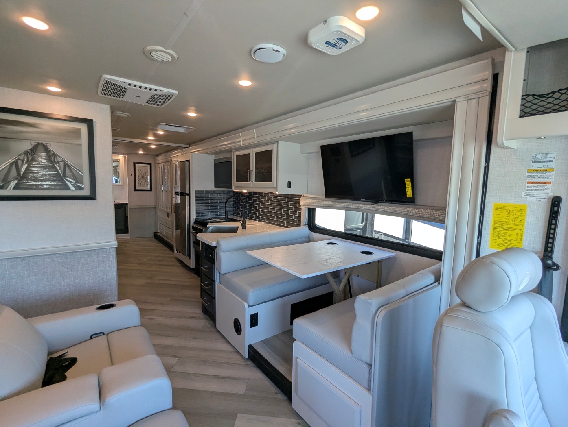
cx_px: 284
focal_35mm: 16
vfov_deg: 78.2
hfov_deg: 94.4
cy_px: 214
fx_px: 263
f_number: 2.2
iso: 93
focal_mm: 2.35
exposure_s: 1/146
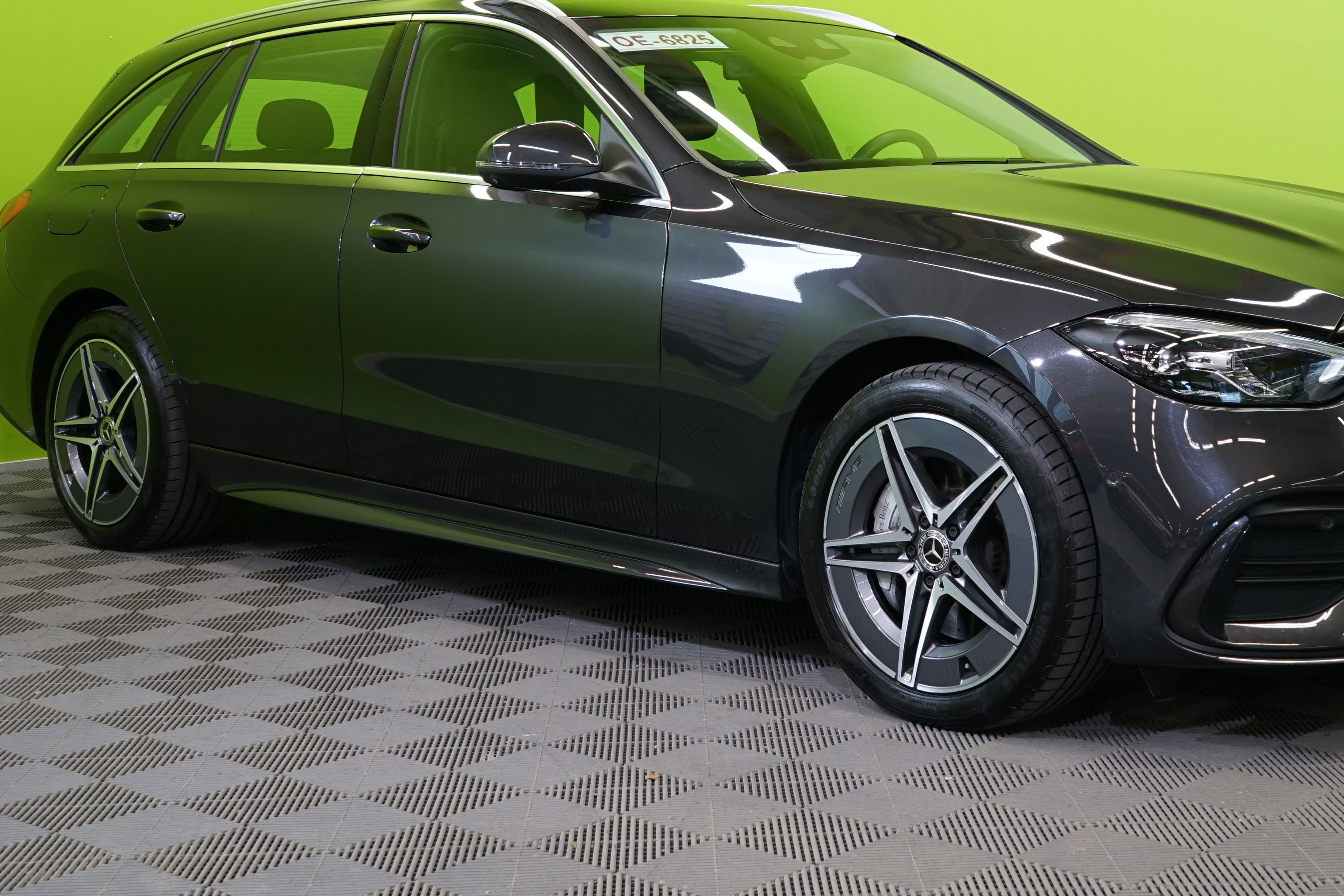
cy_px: 251
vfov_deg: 24.0
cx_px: 854
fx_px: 2091
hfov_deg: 35.4
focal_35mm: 56
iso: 500
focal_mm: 34
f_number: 6.3
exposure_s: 1/25
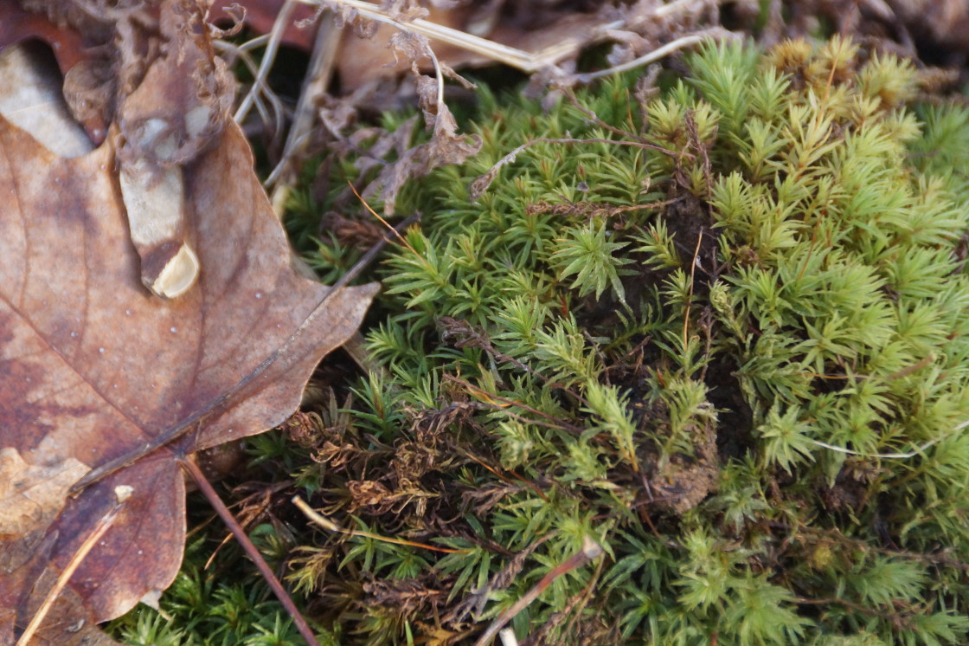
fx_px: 9283
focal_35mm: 345
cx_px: 484
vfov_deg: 4.0
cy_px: 323
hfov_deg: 6.0
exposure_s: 1/400
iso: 1250
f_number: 6.3
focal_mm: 230
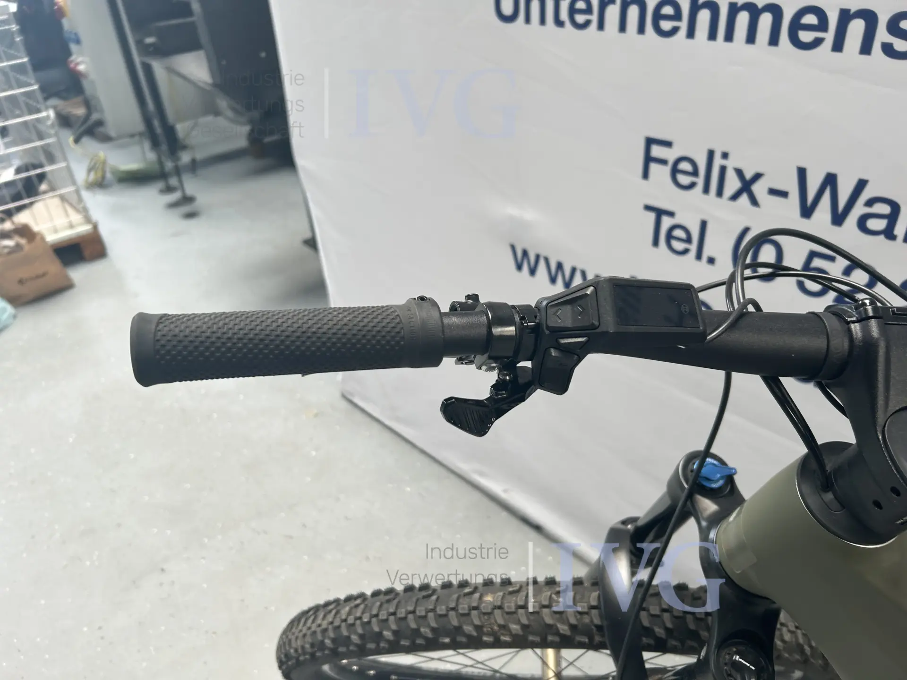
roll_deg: +3.0
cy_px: 340
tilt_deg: -35.9
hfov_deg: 67.3
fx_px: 681
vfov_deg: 53.1
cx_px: 454
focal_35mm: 26
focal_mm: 5.7
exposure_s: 1/121
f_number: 1.5
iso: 32
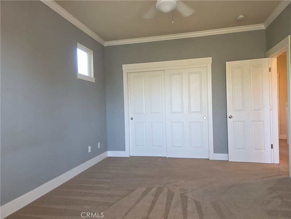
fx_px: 193
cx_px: 146
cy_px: 110
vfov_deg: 58.9
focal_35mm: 23
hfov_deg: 73.9
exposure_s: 1/24
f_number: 1.7
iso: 100
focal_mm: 6.3
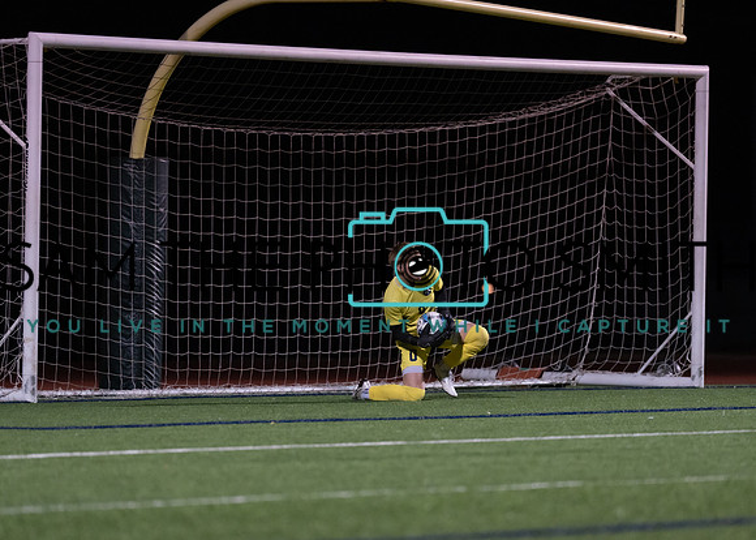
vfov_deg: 5.4
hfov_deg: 7.6
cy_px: 329
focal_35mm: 265
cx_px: 410
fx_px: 5685
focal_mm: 200
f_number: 2.8
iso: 2500
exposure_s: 1/1000
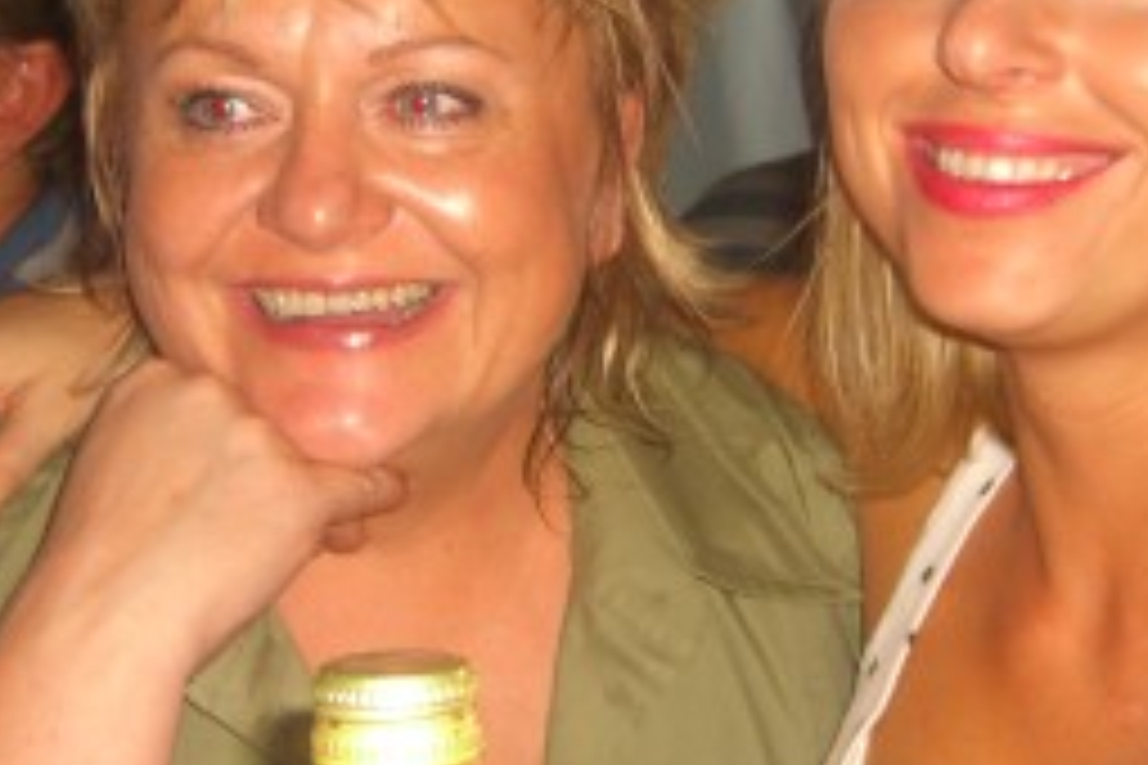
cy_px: 392
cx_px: 657
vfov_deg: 14.7
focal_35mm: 93
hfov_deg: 21.9
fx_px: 2965
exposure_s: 1/60
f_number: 2.8
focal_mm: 7.9
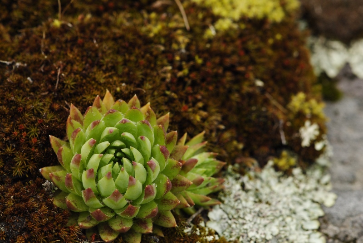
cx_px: 182
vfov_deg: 10.8
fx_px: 1288
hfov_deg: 16.0
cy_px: 122
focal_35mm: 128
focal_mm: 85
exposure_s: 1/320
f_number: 8
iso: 400
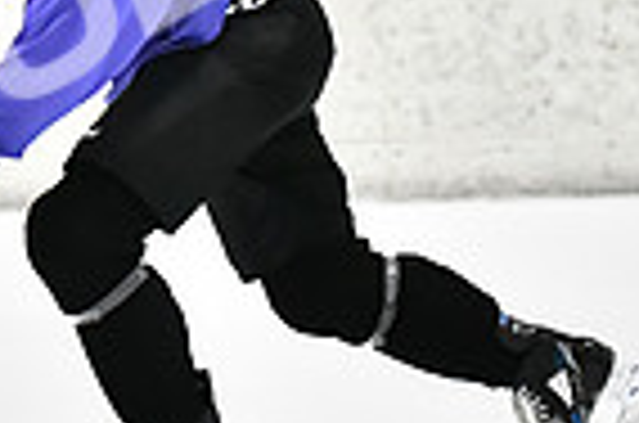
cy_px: -11
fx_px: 11104
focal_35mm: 627
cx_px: 58
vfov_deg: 2.2
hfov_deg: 3.3
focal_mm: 102
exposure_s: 1/1600
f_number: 2.8
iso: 6400
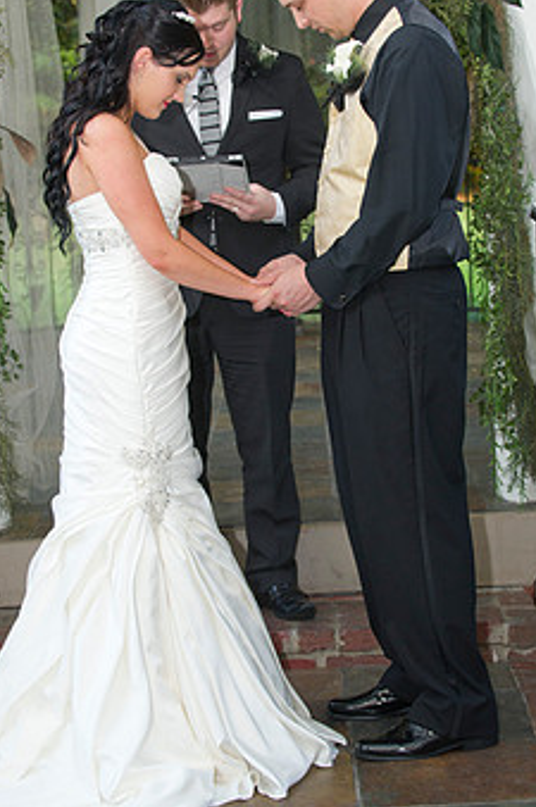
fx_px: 2083
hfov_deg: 14.7
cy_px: 371
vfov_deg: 21.9
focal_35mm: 93
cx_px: 289
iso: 800
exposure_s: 1/125
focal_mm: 70
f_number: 4
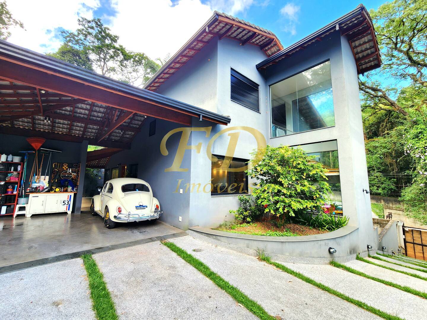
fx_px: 160
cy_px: 160
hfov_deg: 106.2
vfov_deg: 89.9
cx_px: 214
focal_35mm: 13
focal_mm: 2.2
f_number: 2.2
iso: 100
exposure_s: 1/120
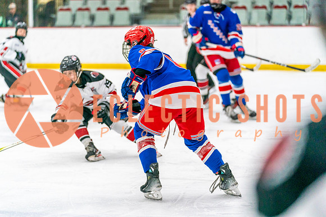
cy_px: 108
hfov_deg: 15.5
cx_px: 163
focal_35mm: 132
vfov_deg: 10.4
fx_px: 1194
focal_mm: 131
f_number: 2.8
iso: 3200
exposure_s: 1/1250
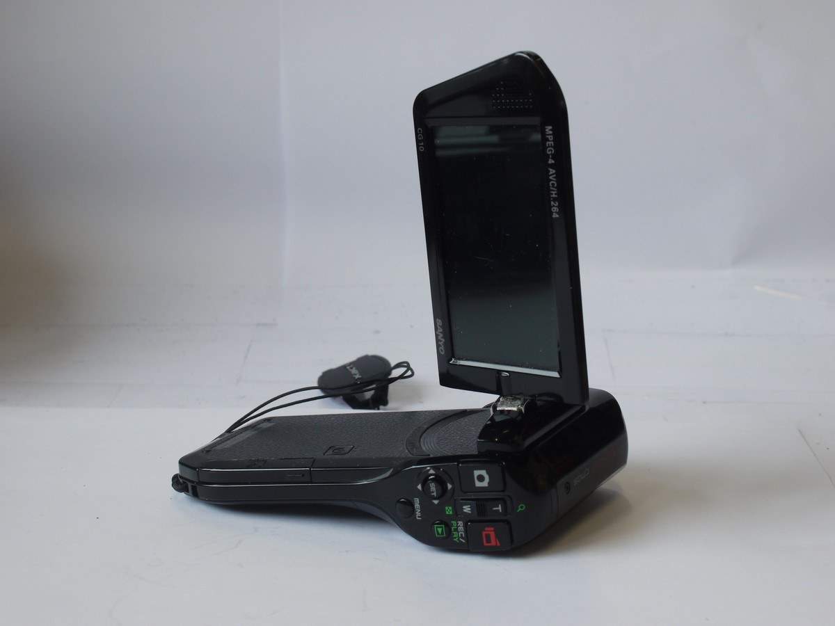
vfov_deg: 24.4
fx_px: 1447
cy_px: 313
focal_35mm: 60
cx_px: 418
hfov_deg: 32.2
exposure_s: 1/30
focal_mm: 30
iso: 400
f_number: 7.1
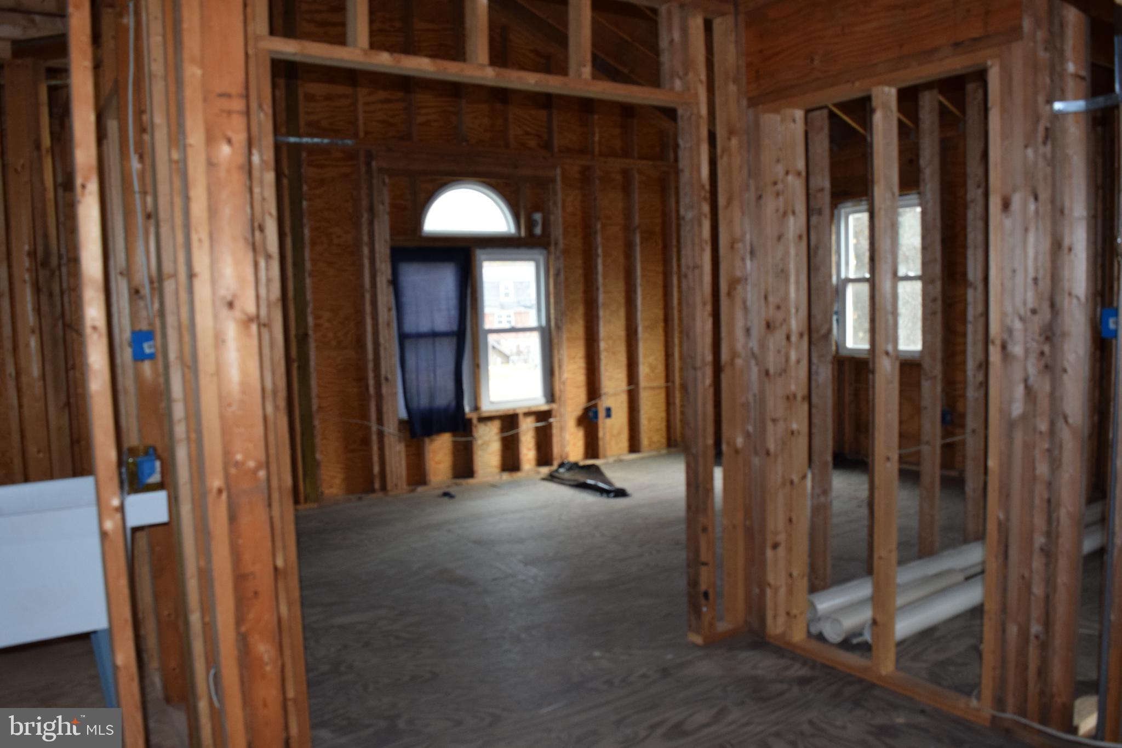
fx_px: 841
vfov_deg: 47.9
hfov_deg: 67.4
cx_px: 561
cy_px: 374
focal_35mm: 27
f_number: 5
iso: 800
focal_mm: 18
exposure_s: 1/100
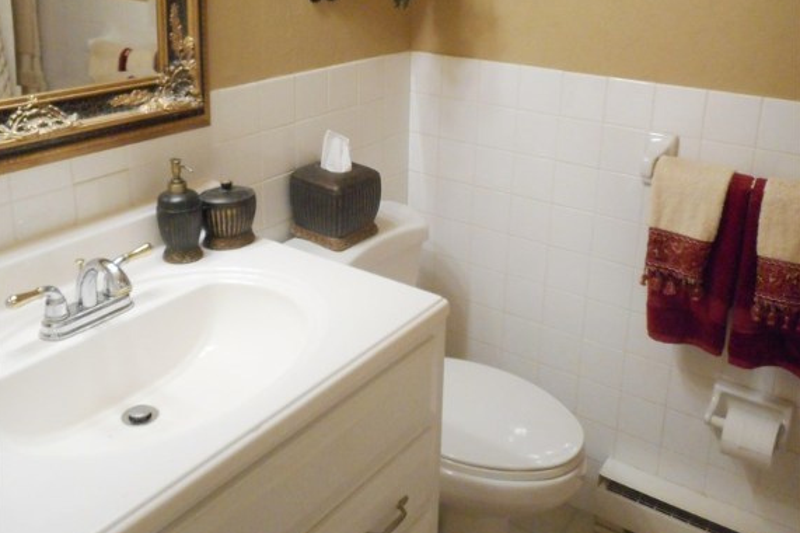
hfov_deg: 54.5
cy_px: 150
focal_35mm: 35
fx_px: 777
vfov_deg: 37.1
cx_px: 398
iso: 400
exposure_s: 1/30
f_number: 3.7
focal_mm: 4.5
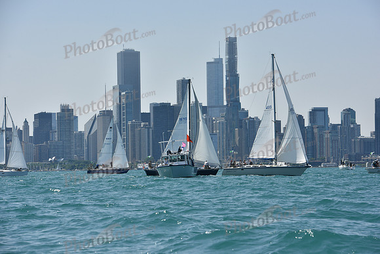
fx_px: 1425
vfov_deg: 10.2
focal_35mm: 135
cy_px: 127
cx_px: 190
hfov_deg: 15.2
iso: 250
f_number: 9
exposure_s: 1/1250
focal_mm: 135
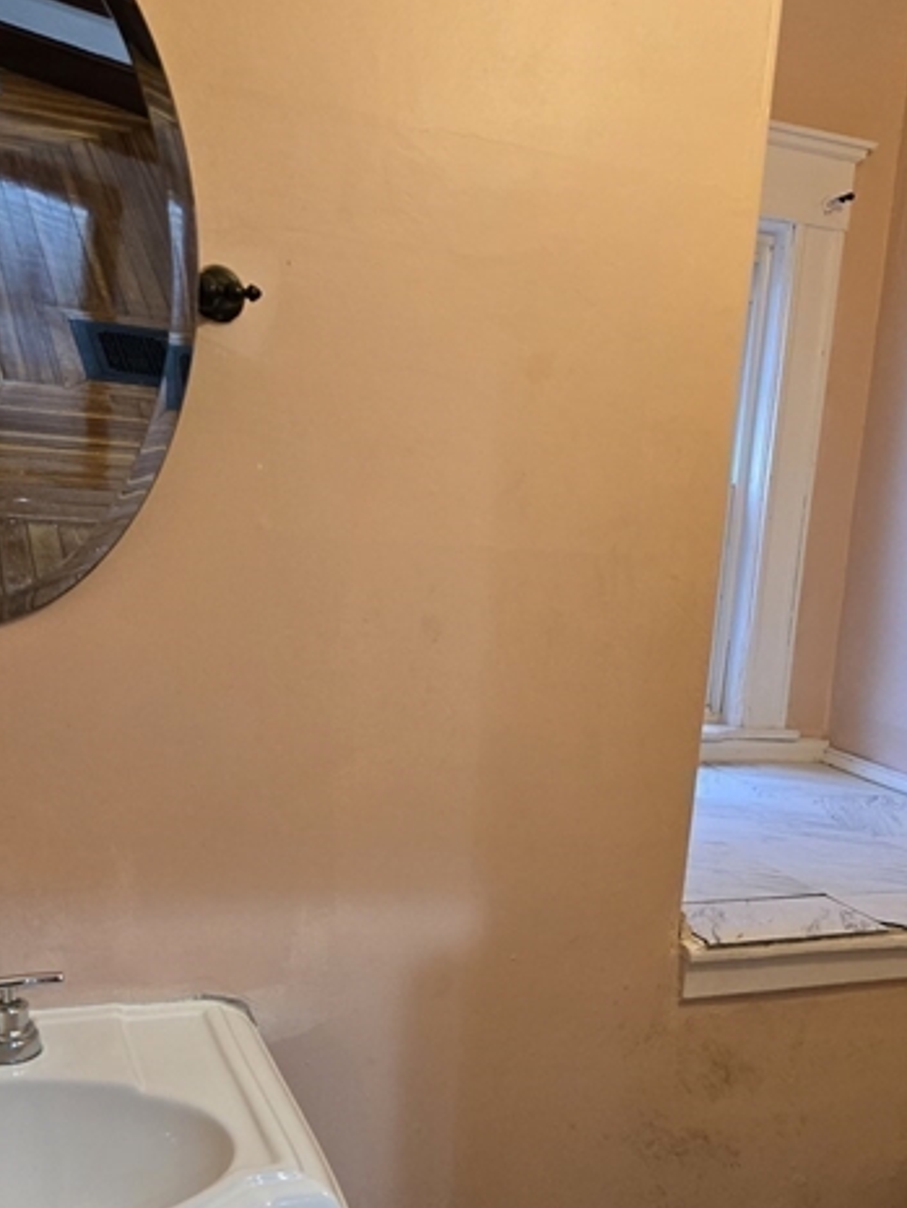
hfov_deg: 37.5
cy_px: 831
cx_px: 580
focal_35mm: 38
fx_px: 1327
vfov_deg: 47.9
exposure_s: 1/120
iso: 400
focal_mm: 5.4
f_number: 1.8
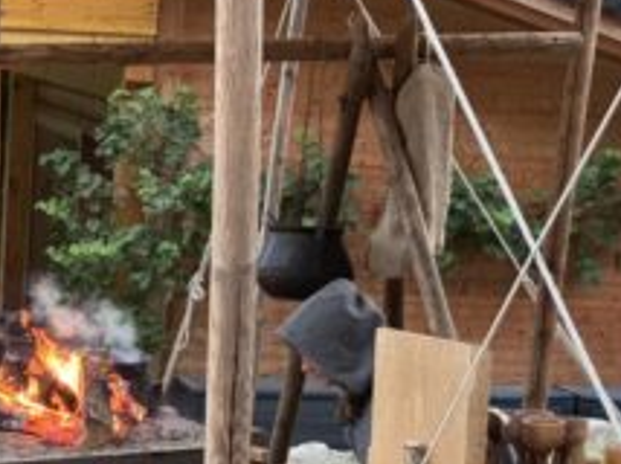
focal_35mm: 144
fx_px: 2580
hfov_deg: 13.6
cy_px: 299
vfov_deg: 10.3
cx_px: 93
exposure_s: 1/60
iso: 640
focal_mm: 9
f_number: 2.8
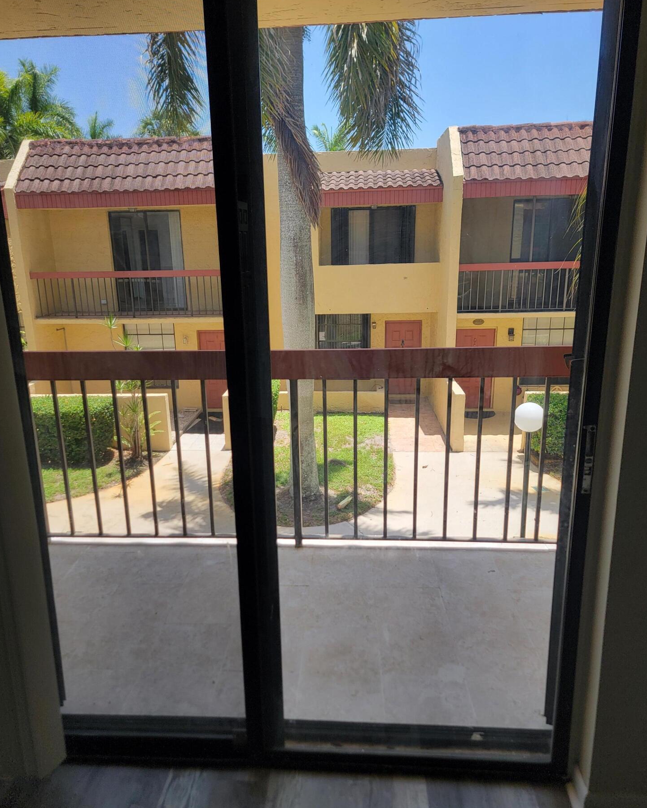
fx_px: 622
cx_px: 319
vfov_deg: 66.0
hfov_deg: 54.9
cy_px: 407
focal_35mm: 26
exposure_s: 1/152
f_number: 1.8
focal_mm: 6.7
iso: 16
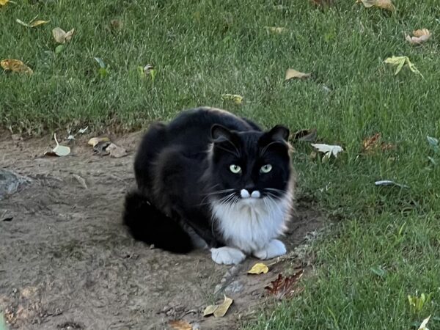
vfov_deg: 19.1
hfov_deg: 25.3
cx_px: 220
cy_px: 165
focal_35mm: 77
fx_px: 979
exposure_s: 1/99
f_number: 2.8
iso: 50
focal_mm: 9
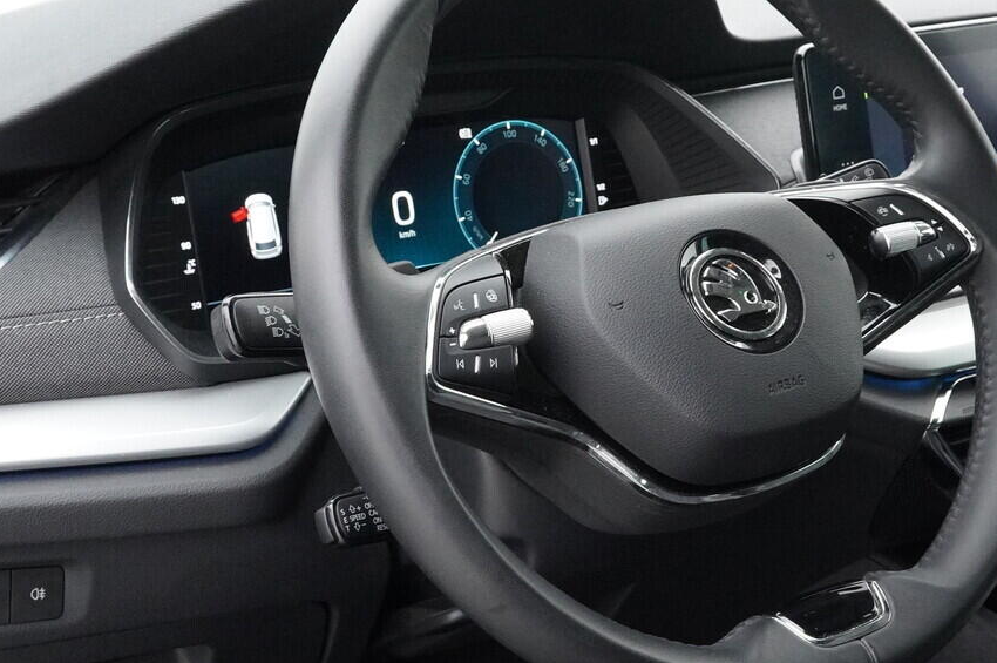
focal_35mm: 61
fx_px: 1688
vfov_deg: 22.2
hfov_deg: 32.6
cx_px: 669
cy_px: 279
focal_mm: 24
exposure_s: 1/100
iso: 5000
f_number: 9
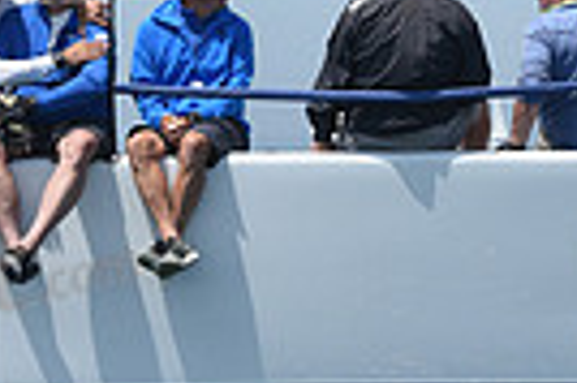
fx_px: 6787
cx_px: 366
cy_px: 41
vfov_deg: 3.2
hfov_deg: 4.9
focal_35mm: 424
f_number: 10
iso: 250
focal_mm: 98
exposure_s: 1/800
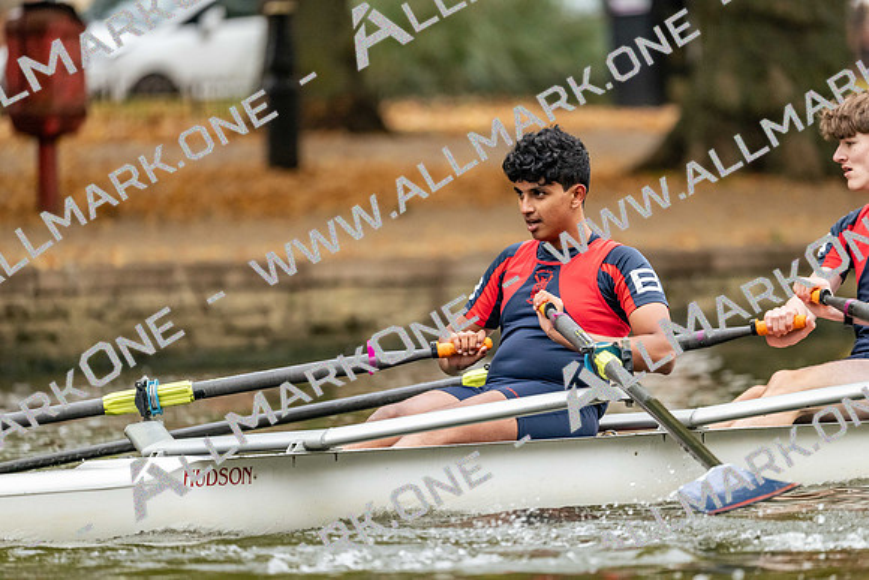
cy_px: 290
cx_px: 434
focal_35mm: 400
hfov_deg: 5.2
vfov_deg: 3.4
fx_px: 9657
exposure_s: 1/2500
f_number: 4.5
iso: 3600
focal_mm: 400
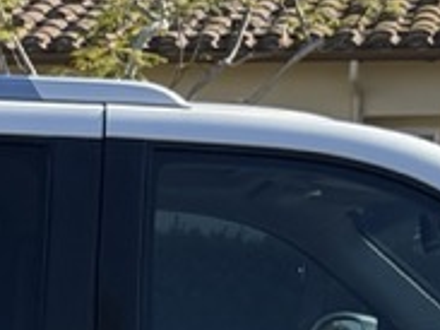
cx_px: -29
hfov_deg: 11.6
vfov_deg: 8.6
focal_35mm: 168
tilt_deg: -6.3
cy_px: 528
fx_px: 2134
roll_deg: -1.1
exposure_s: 1/3021
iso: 100
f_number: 1.78
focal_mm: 6.76
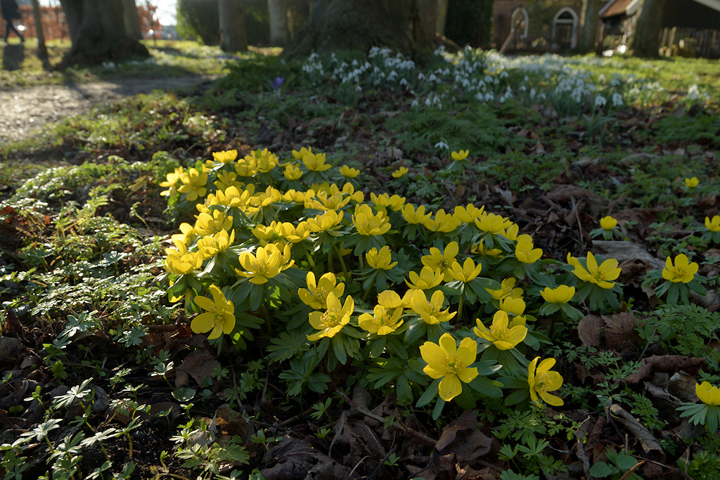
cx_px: 360
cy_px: 240
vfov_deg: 43.6
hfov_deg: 61.9
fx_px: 600
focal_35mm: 30
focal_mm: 20
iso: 200
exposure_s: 1/125
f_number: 8
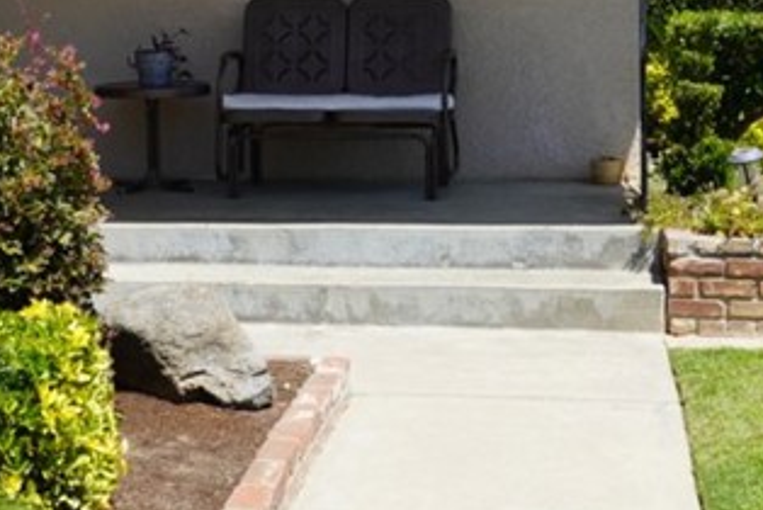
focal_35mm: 88
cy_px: 83
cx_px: 175
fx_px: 1867
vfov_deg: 15.4
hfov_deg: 22.8
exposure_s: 1/125
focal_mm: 18
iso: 100
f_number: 9
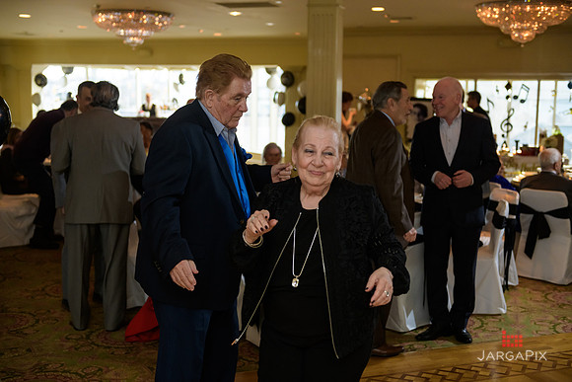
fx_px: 763
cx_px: 286
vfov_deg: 28.1
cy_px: 191
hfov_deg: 41.1
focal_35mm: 48
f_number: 2.8
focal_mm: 48
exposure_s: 1/125
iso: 1000
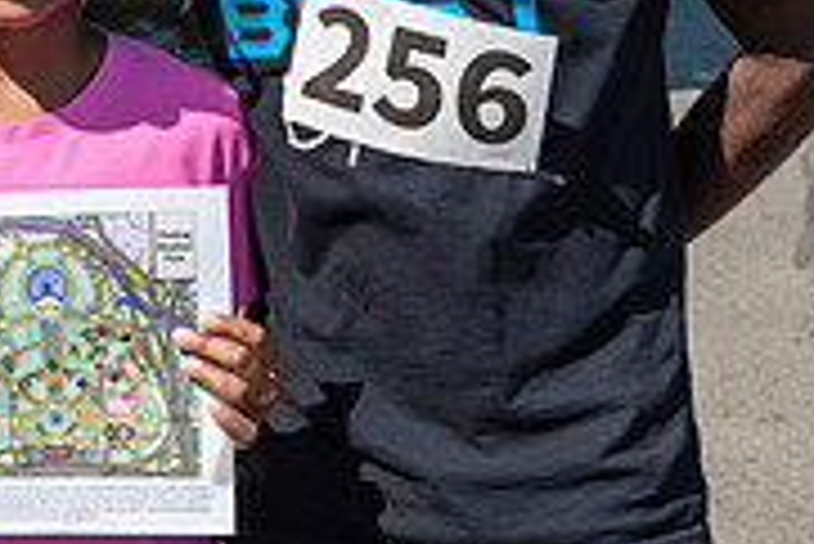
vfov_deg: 12.4
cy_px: -29
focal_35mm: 109
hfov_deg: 18.7
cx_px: 238
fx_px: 2467
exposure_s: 1/640
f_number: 6.3
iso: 200
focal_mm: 34
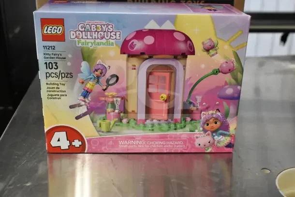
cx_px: 148
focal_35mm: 44
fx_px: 357
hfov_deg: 45.0
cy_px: 98
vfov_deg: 30.9
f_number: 8
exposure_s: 1/400
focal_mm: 29
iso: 6400
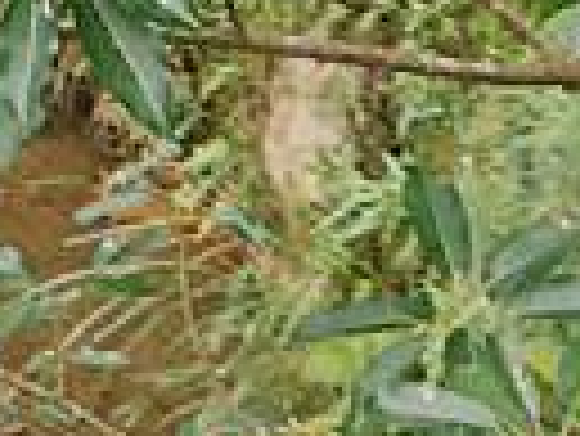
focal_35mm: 224
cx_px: -976
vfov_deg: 6.0
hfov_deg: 7.9
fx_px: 3757
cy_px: -1007
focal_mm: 16
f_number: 4
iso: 500
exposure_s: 1/60
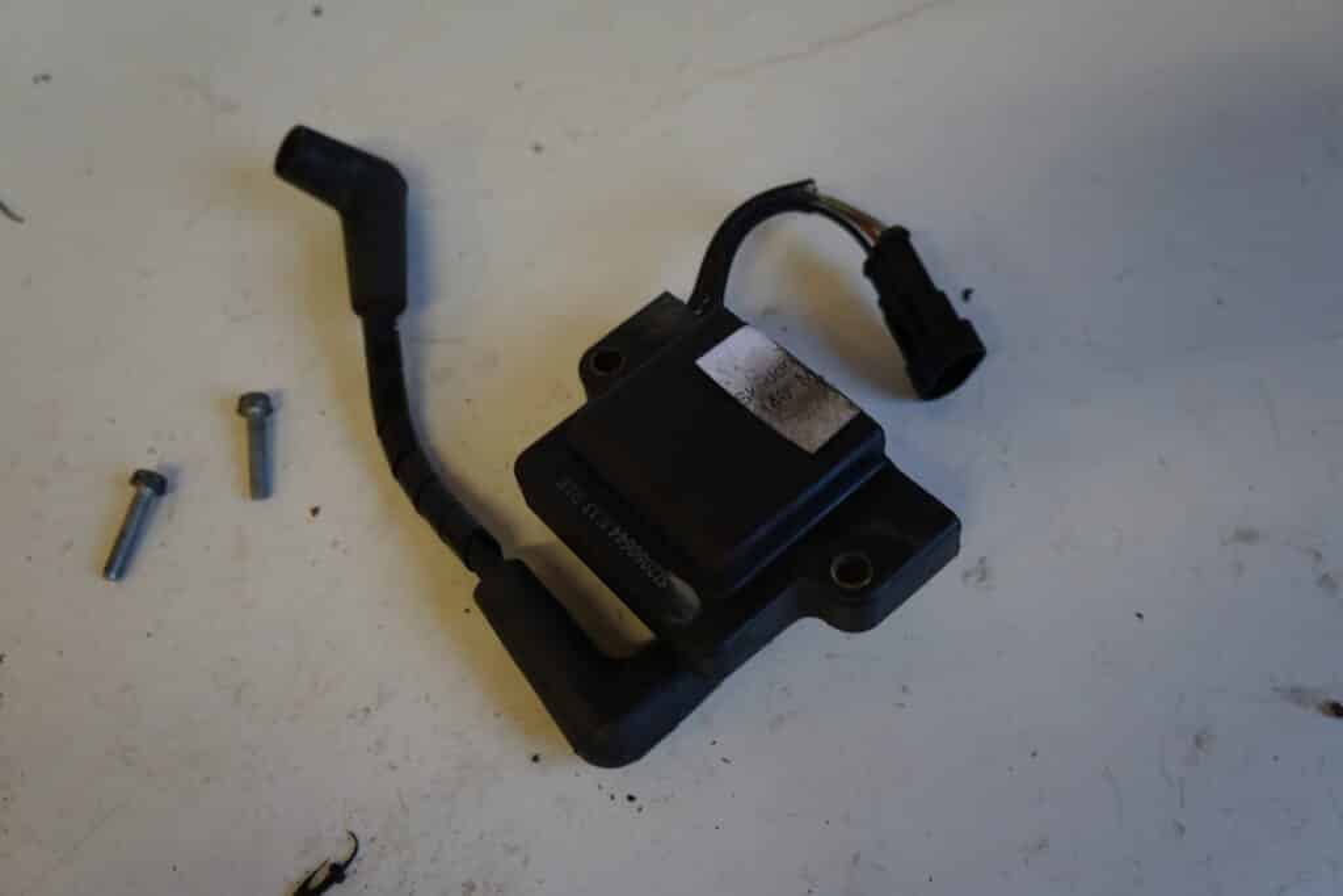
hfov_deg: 61.9
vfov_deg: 43.6
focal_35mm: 30
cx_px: 672
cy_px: 448
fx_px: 1119
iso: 400
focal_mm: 20
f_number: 3.5
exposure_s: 1/60
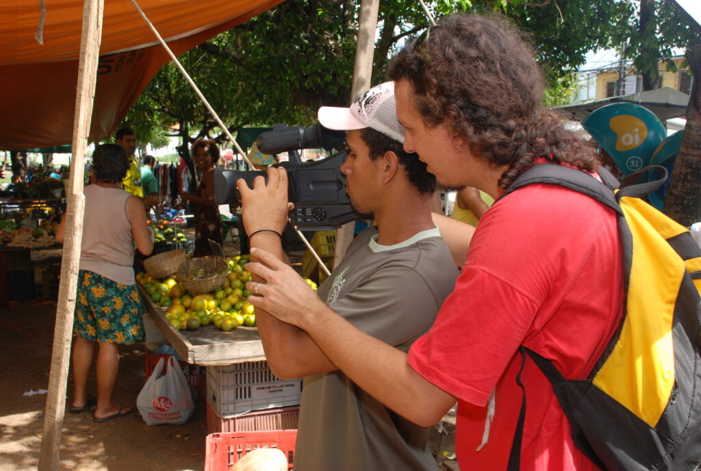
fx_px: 761
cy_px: 236
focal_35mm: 39
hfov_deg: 49.5
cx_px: 350
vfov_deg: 34.3
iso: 400
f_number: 9
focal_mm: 26
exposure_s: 1/160
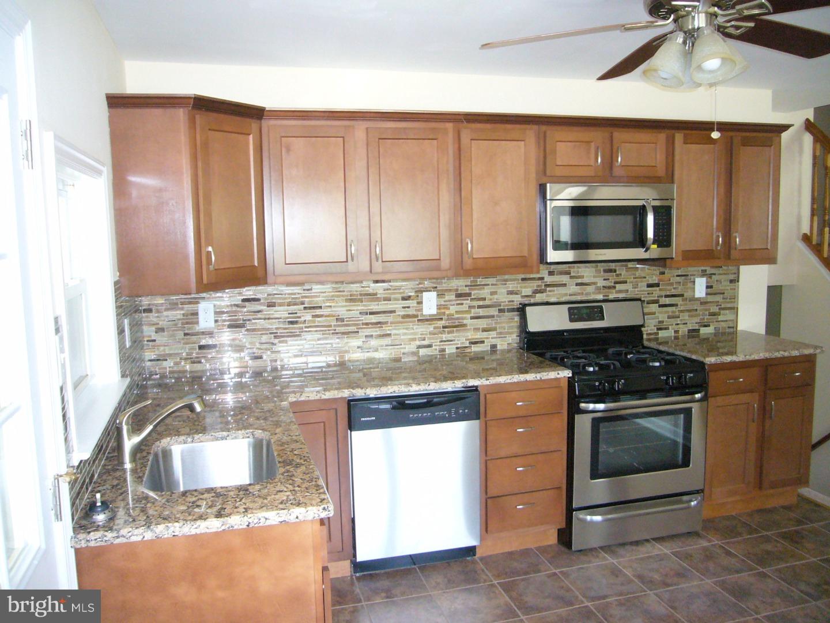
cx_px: 415
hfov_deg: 63.4
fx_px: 671
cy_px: 312
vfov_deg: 49.7
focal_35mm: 28
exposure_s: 1/30
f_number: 2.8
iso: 320
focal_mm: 4.6
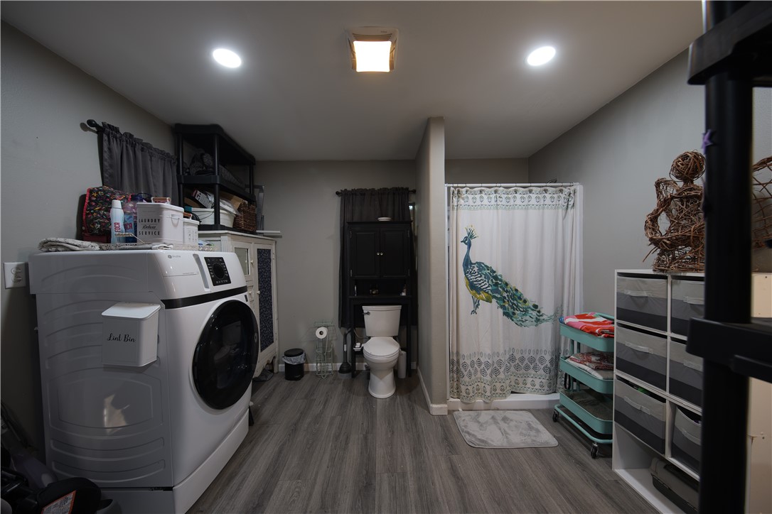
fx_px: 257
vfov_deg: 90.0
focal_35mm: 12
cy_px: 257
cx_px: 386
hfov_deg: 112.6
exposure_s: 1/2
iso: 100
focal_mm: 12
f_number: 8
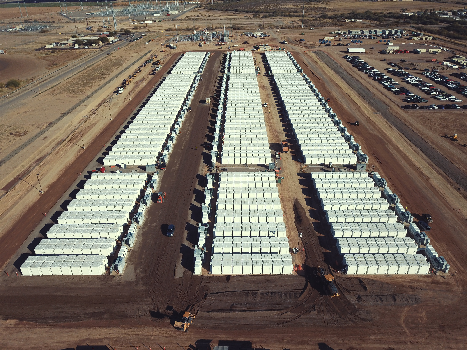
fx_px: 351
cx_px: 234
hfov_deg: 67.3
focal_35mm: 26
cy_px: 175
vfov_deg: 53.1
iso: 100
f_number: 2.2
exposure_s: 1/2083
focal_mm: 4.7
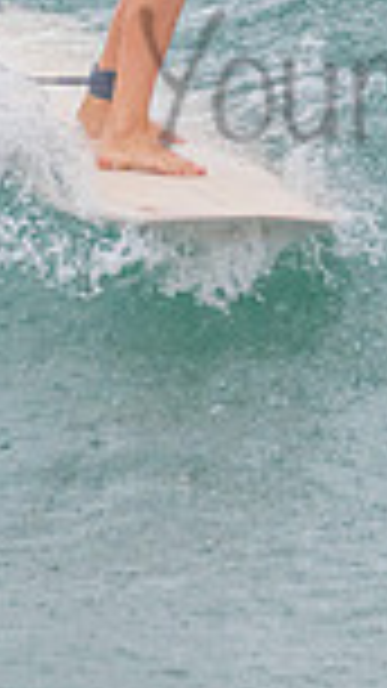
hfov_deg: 0.5
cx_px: 513
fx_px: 44556
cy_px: -134
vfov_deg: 0.9
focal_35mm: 2441
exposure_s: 1/320
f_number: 5.6
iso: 560
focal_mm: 500
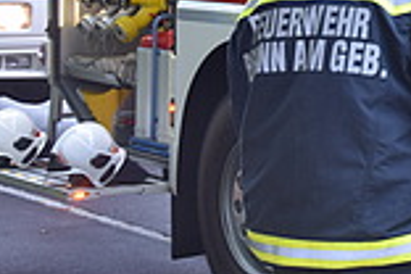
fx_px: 1358
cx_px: 536
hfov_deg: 16.3
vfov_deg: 11.4
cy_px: 28
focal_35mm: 119
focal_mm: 26
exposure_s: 1/80
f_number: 4
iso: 400
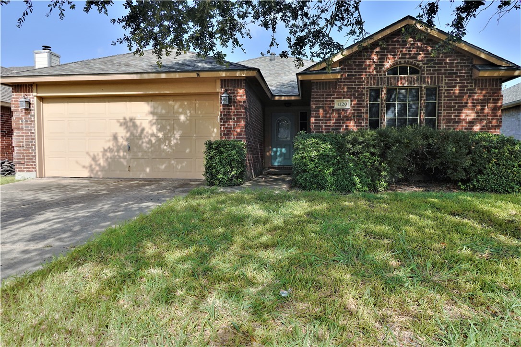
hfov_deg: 73.7
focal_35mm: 24
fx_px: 347
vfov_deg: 53.1
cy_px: 174
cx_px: 260
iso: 100
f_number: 4
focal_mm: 9
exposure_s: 1/640
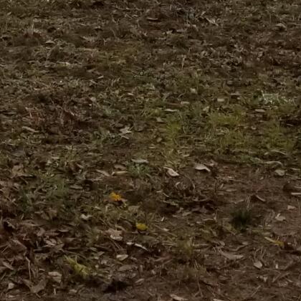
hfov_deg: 10.3
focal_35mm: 164
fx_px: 1613
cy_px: -357
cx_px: -152
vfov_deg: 9.7
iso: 50
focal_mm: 4.25
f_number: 1.7
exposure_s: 1/1812
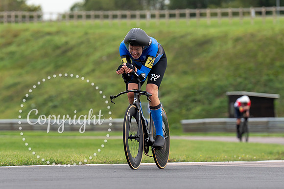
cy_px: 137
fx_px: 3325
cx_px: 121
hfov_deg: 4.9
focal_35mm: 421
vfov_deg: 3.3
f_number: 3.5
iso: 200
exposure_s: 1/1000
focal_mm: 188
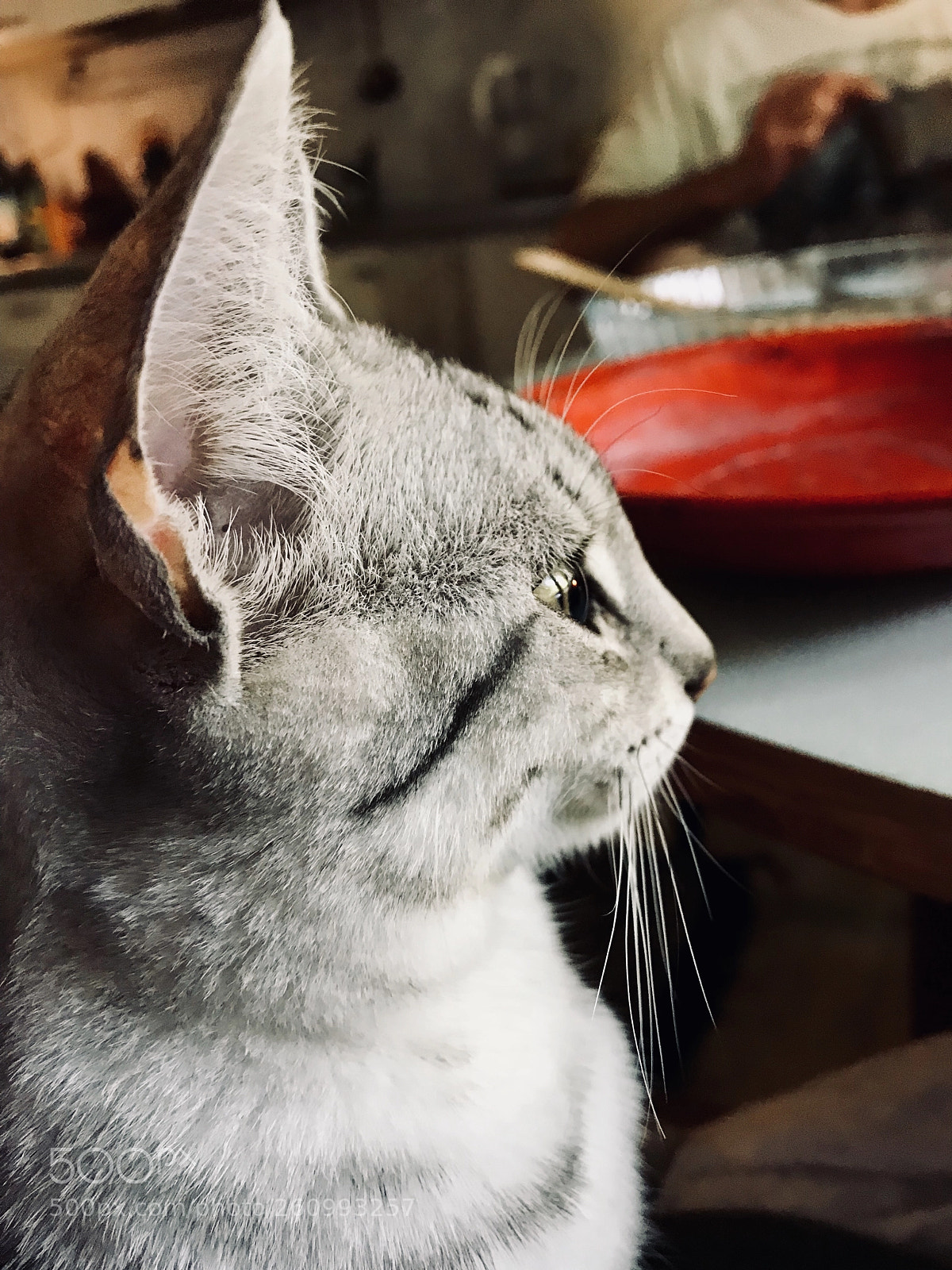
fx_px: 1027
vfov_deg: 63.4
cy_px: 635
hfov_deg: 49.7
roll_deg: +6.1
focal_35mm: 28
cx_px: 476
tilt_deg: -20.6
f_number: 1.8
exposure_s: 1/17
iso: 80
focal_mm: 3.99
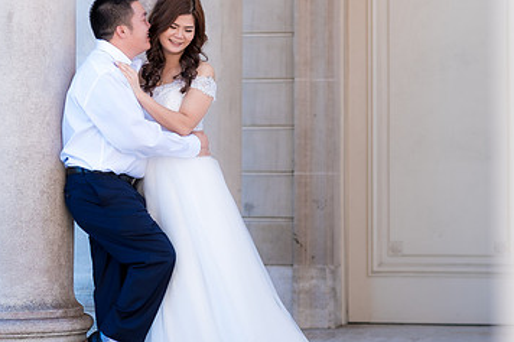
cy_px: 162
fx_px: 1955
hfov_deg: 15.0
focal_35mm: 137
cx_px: 251
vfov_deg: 10.0
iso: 160
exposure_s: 1/500
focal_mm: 56
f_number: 2
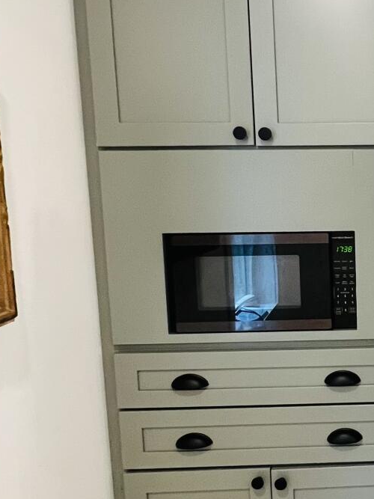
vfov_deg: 47.9
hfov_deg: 31.3
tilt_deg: -7.8
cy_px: 249
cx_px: 443
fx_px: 562
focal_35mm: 39
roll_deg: +0.7
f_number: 1.8
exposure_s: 1/60
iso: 400
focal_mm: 1.57
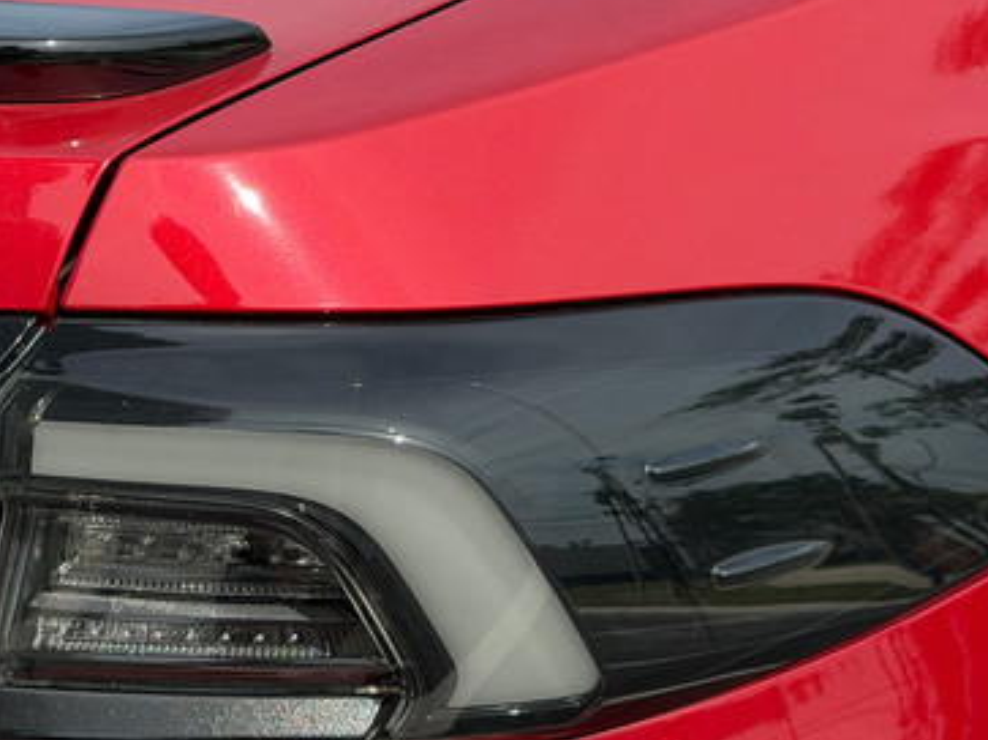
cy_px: 574
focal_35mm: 111
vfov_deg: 13.3
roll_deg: -0.4
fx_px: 3167
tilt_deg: -13.8
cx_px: 199
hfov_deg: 17.6
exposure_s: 1/2762
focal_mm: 6.76
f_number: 1.78
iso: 100
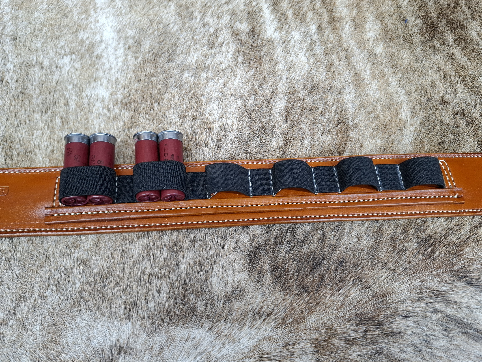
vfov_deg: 58.9
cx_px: 241
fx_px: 320
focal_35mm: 23
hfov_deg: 73.9
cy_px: 181
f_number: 1.8
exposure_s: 1/60.2
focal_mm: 5.54
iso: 200
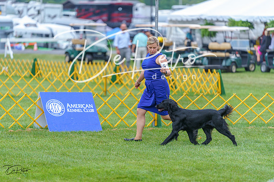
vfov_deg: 7.3
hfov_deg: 11.0
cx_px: 137
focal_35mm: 187
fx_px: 1424
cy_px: 91
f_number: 2.8
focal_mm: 187
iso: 640
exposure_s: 1/640
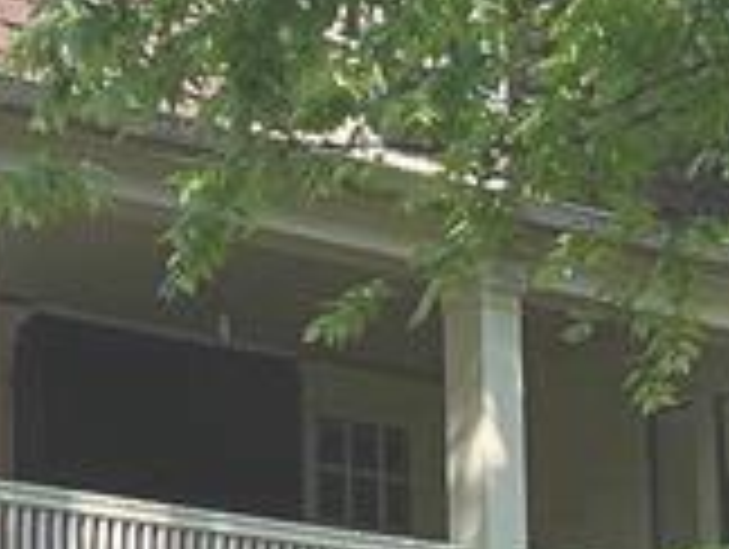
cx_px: 81
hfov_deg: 10.7
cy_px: 459
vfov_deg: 8.1
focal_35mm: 183
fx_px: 3860
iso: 25
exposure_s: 1/869
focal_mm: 3
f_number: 1.8
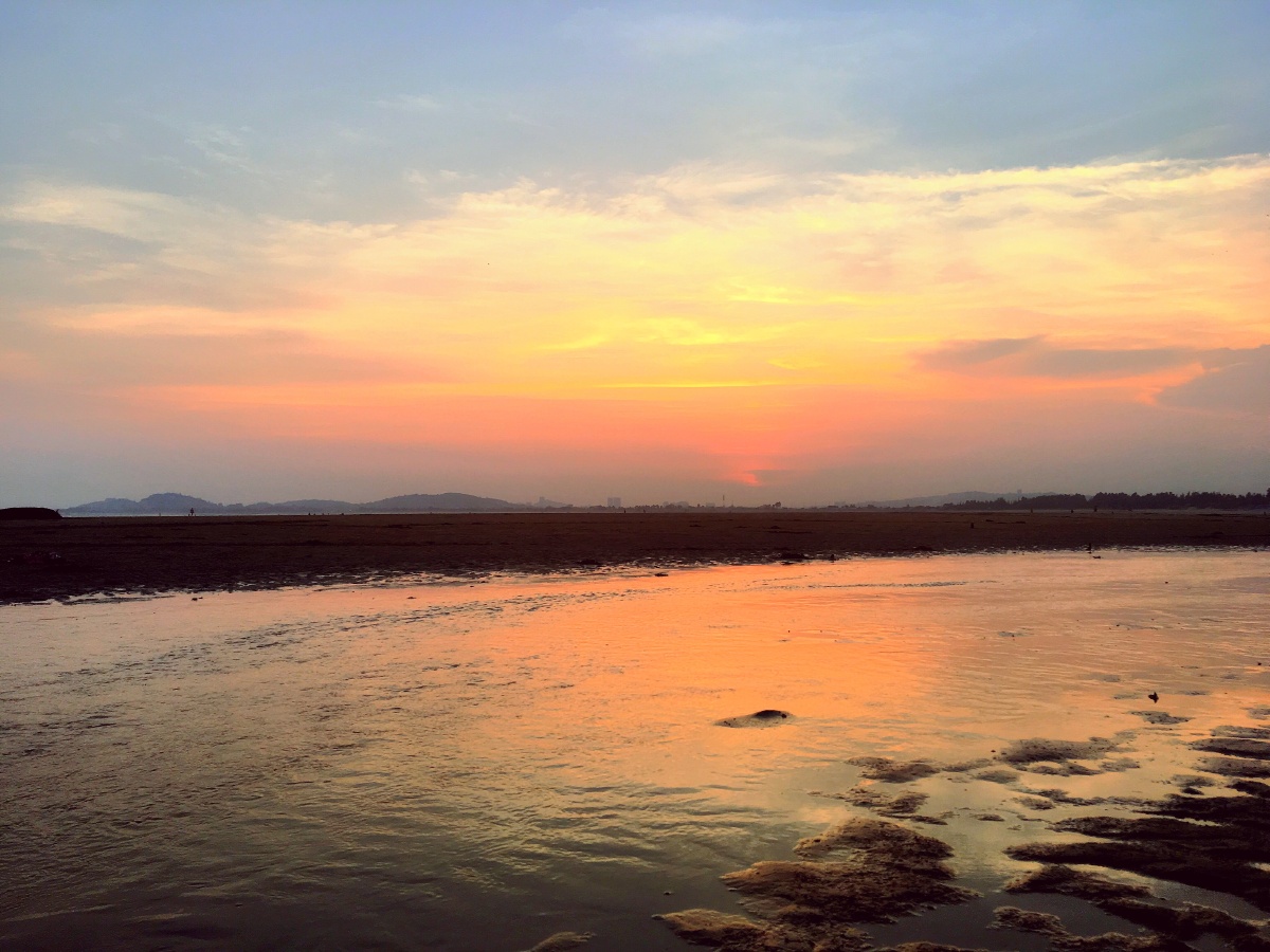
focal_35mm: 29
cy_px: 476
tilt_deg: +1.8
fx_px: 1064
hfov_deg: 61.7
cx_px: 635
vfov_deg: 48.2
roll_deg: +0.0
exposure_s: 1/196
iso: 25
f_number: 2.2
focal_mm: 4.15
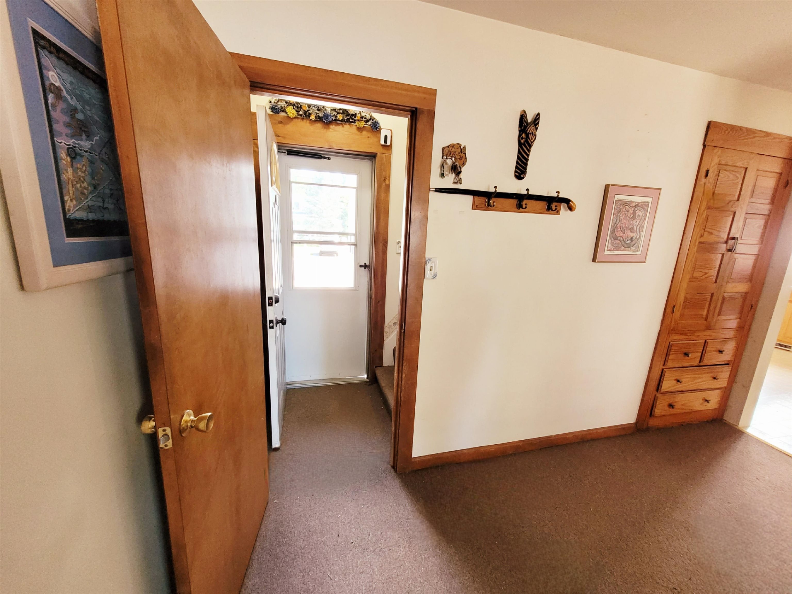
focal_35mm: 13
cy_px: 297
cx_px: 396
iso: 400
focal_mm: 1.74
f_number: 2.2
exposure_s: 1/60.2
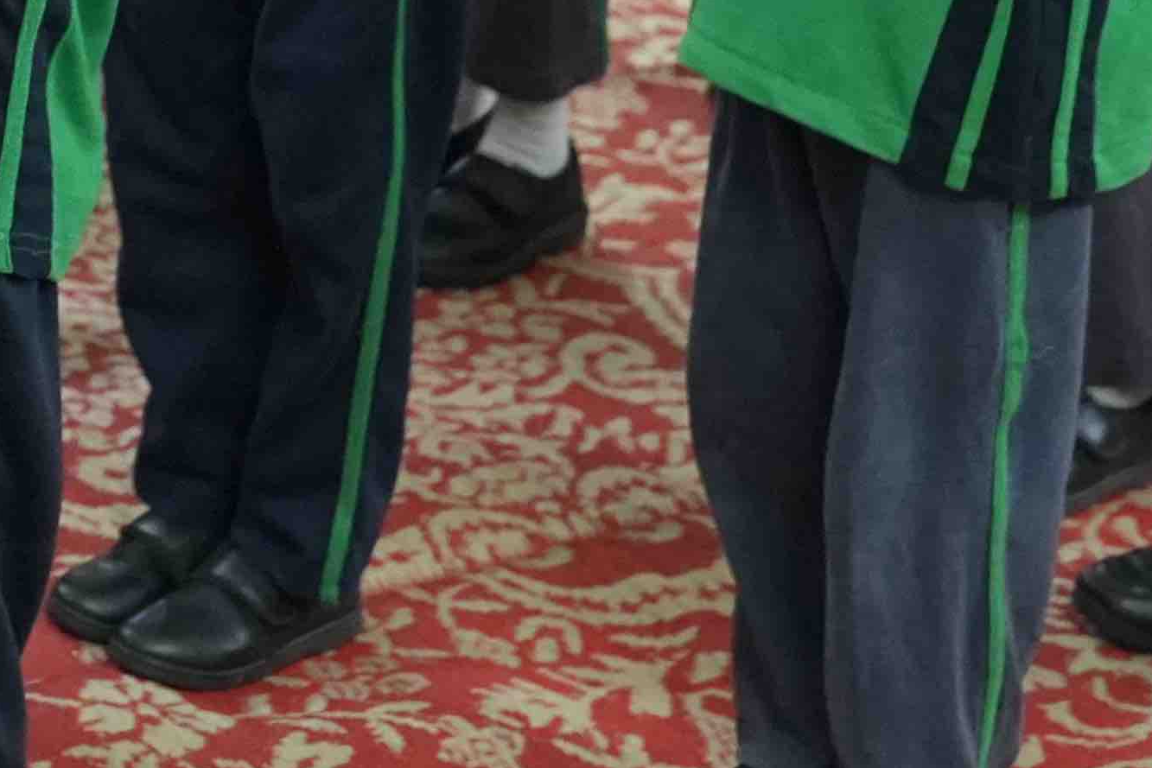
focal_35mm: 184
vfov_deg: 7.1
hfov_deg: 10.3
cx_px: -1124
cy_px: -984
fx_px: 5888
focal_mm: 35
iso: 5000
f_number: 2.8
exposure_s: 1/80
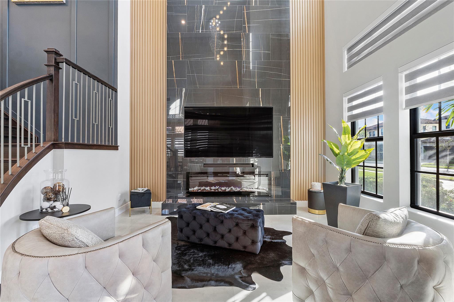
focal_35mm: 15
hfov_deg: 100.4
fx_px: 189
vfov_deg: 77.3
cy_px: 151
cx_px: 227
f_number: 11
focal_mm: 10
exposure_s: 1/4
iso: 160
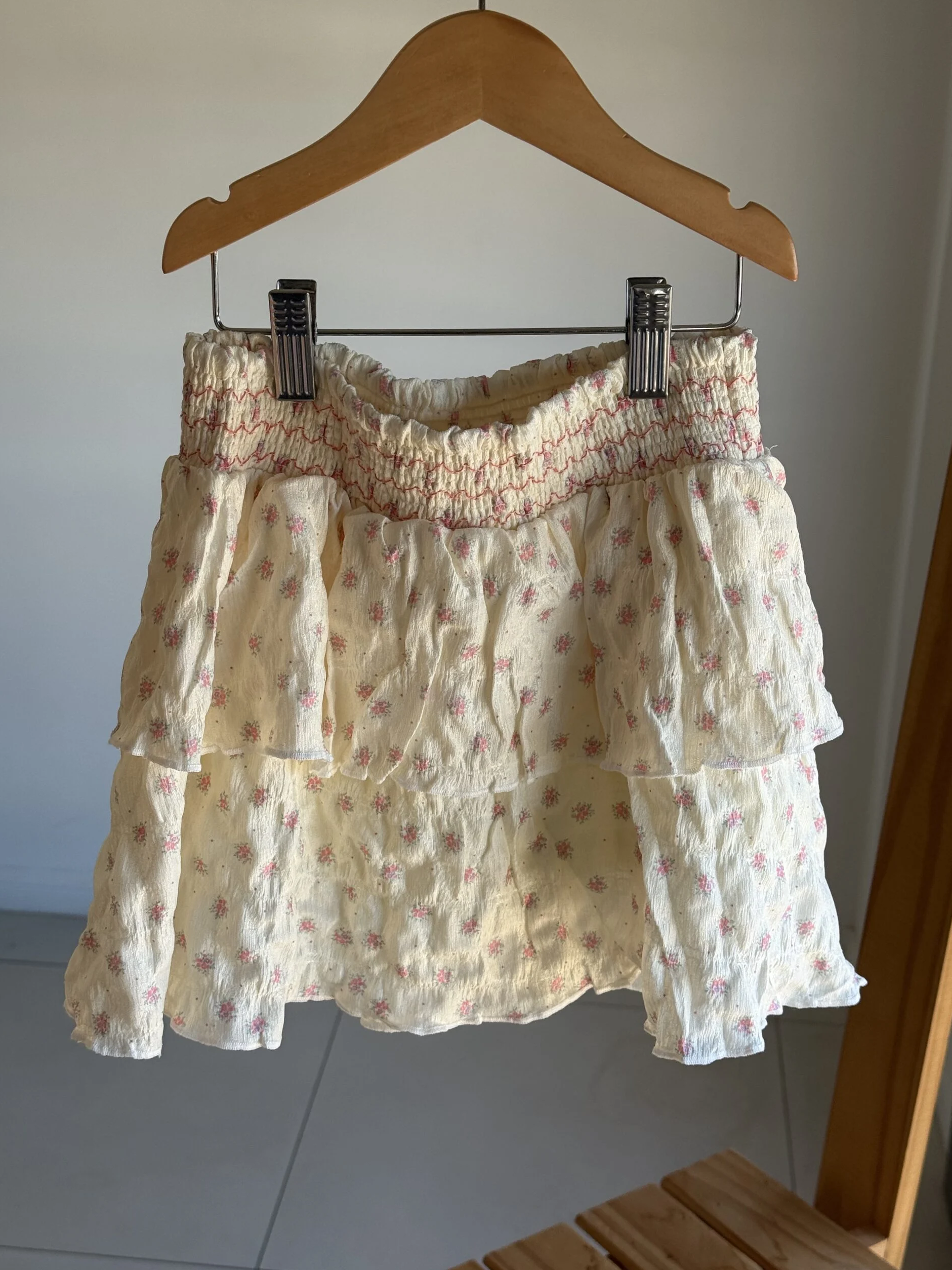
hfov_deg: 29.7
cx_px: 468
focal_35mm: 49
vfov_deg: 38.9
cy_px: 630
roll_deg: -1.8
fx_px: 1797
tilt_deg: -17.9
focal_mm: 6.76
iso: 64
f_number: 1.78
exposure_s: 1/400
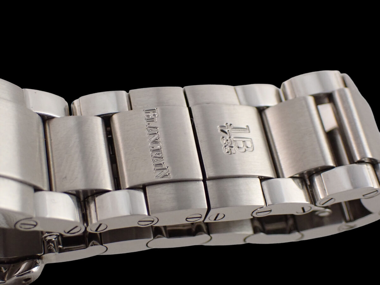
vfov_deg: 20.7
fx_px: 779
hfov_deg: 27.4
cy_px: 142
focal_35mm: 71
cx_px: 190
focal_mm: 12.73
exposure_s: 1/160
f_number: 3.9
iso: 800
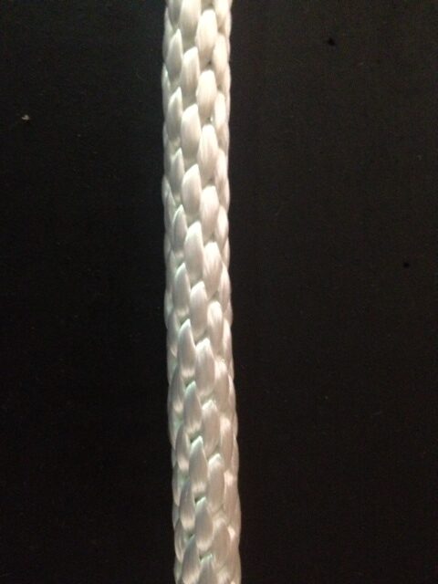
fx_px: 590
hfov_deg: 40.7
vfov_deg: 52.6
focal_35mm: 35
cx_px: 219
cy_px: 292
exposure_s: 1/15
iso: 800
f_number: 2.4
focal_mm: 4.28
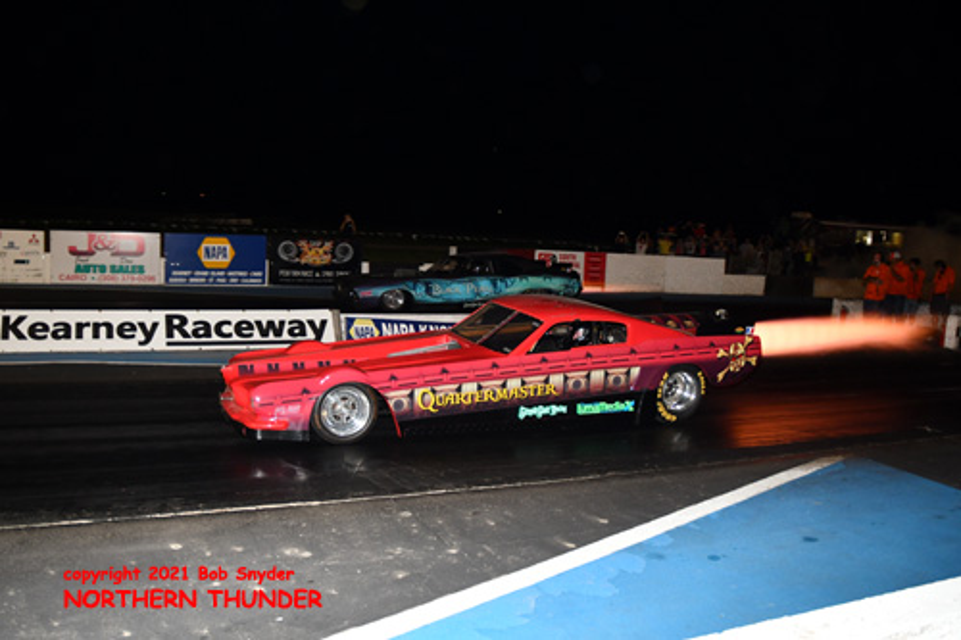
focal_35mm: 24
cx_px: 480
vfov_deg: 53.1
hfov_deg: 73.8
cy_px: 320
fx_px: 640
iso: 640
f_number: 2.8
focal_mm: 16
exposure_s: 1/250
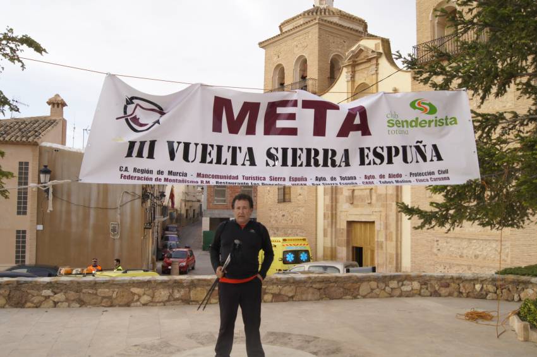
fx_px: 492
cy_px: 178
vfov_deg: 39.9
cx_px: 268
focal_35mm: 33
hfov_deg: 57.3
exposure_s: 1/160
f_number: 10
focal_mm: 22
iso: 250
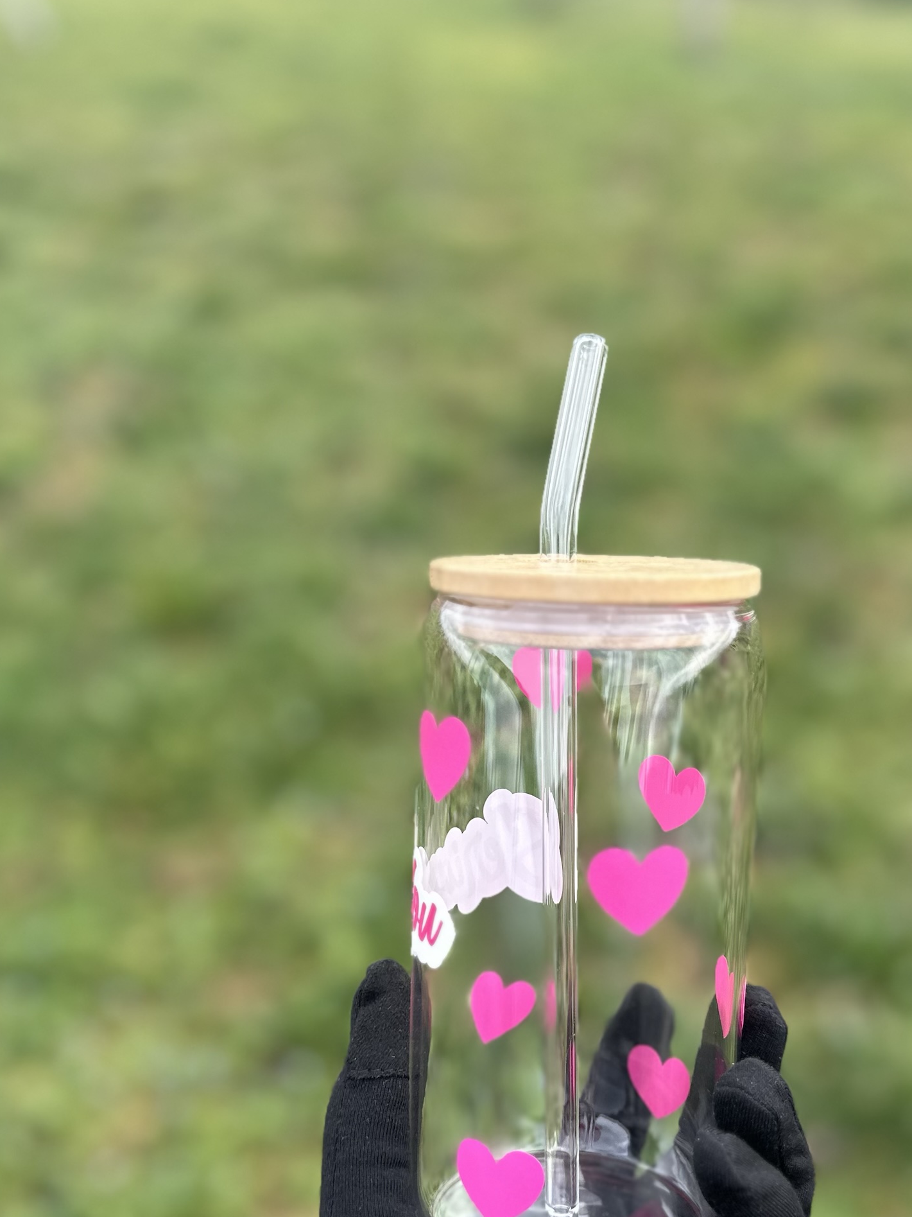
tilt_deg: -34.9
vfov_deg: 48.3
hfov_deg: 37.5
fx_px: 1335
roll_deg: +3.0
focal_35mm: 38
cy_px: 798
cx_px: 560
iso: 80
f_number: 1.78
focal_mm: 6.86
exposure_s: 1/791
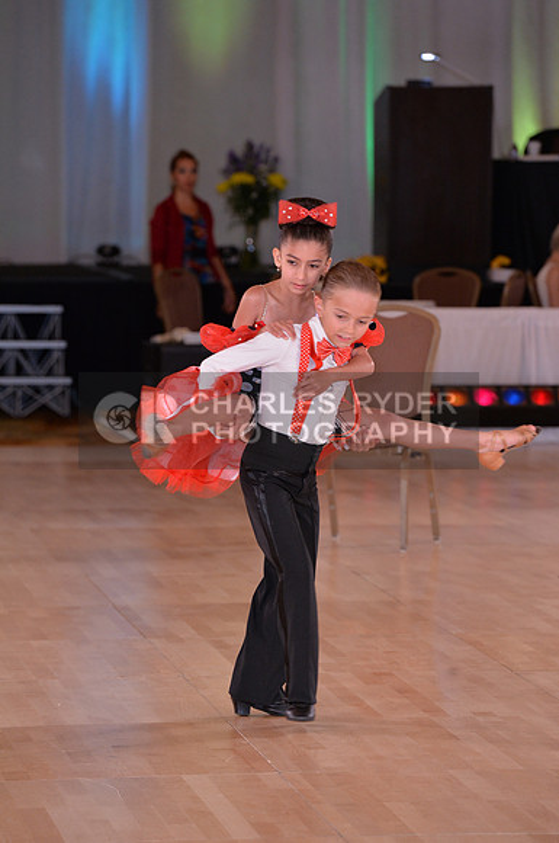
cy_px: 422
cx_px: 280
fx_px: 4438
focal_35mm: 190
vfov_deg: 10.8
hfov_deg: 7.2
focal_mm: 190
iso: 2000
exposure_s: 1/250
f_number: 5.6
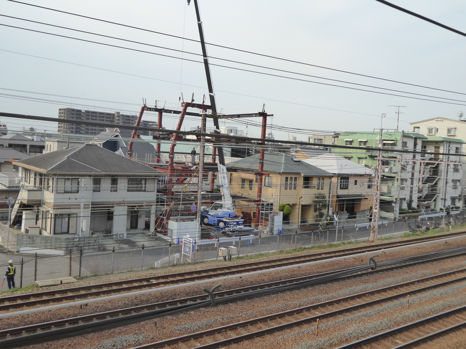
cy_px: 174
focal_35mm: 34
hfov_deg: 54.0
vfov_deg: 41.8
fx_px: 458
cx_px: 233
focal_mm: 5.8
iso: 200
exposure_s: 1/640
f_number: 3.6
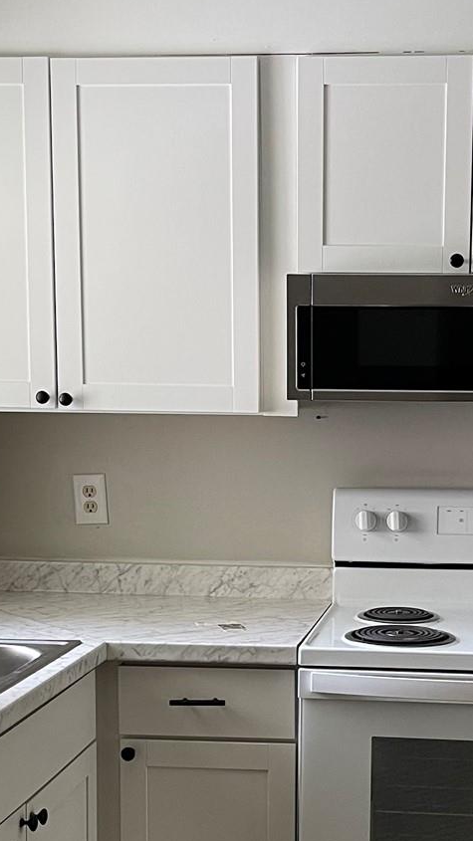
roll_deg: -0.1
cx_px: 353
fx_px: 1472
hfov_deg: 18.1
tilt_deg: -9.0
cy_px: 560
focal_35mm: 66
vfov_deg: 31.6
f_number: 1.6
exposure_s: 1/63
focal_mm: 5.1
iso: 125
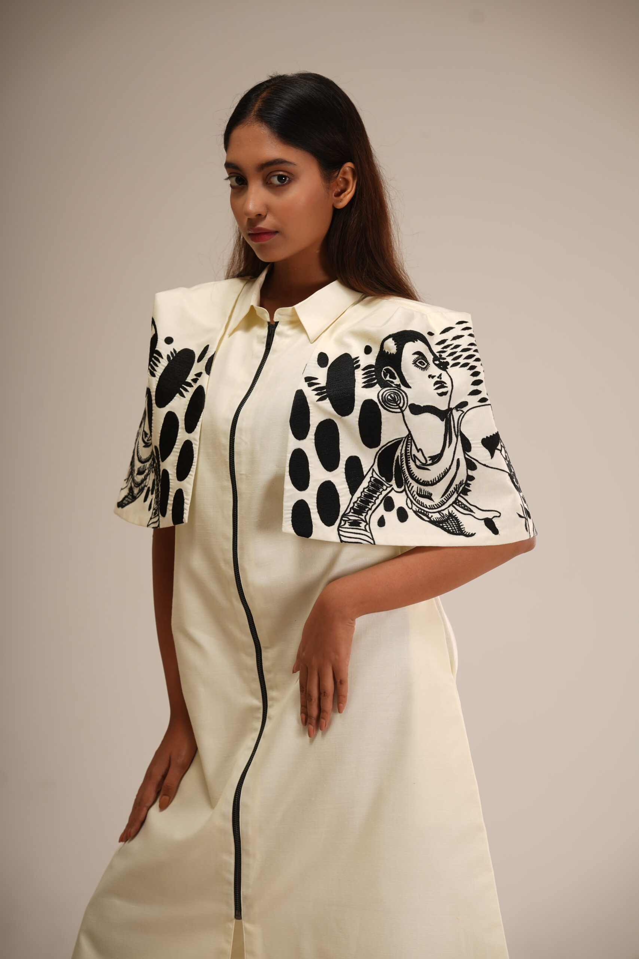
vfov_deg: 23.9
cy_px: 480
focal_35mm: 85
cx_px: 320
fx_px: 2263
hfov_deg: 16.1
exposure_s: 1/160
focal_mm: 85
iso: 50
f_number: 4.5
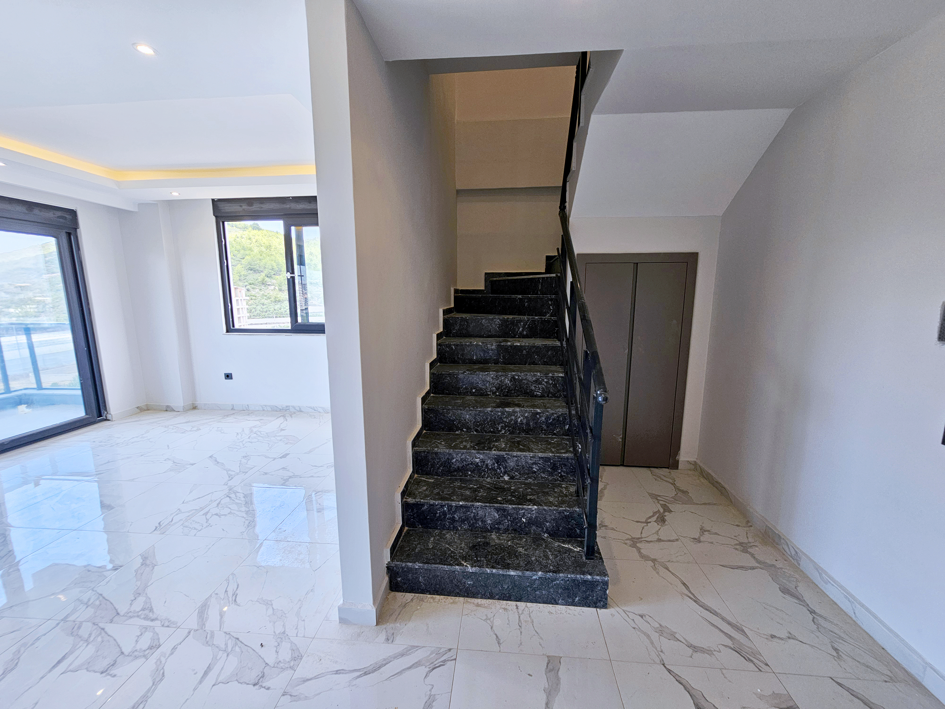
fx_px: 355
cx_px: 472
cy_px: 354
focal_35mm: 13
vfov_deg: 89.9
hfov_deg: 106.2
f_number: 2.2
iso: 64
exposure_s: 1/100
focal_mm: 2.2
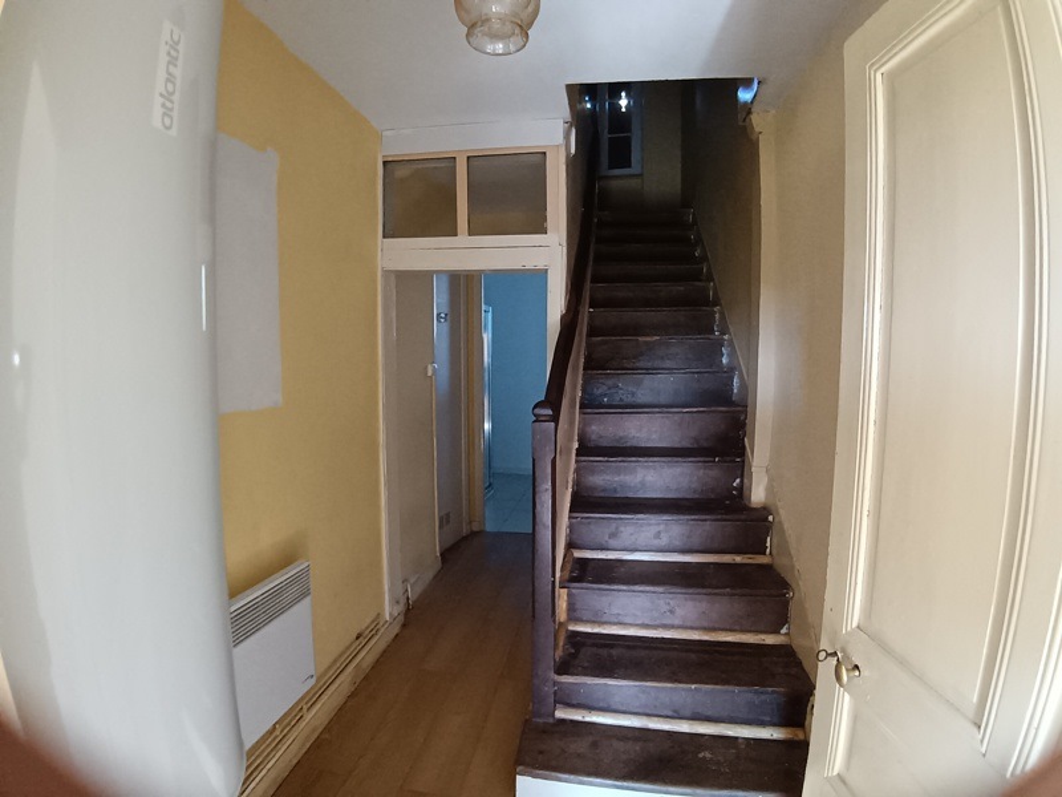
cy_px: 398
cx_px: 531
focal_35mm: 17
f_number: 2.2
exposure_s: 1/50
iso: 764
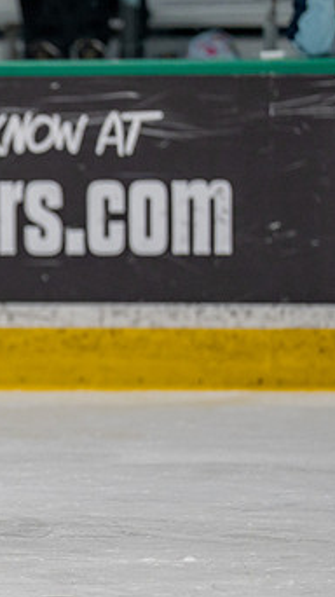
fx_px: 8271
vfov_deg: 4.1
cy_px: 280
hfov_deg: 2.3
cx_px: -189
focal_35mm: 523
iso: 800
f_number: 2.8
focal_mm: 200
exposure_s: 1/1250
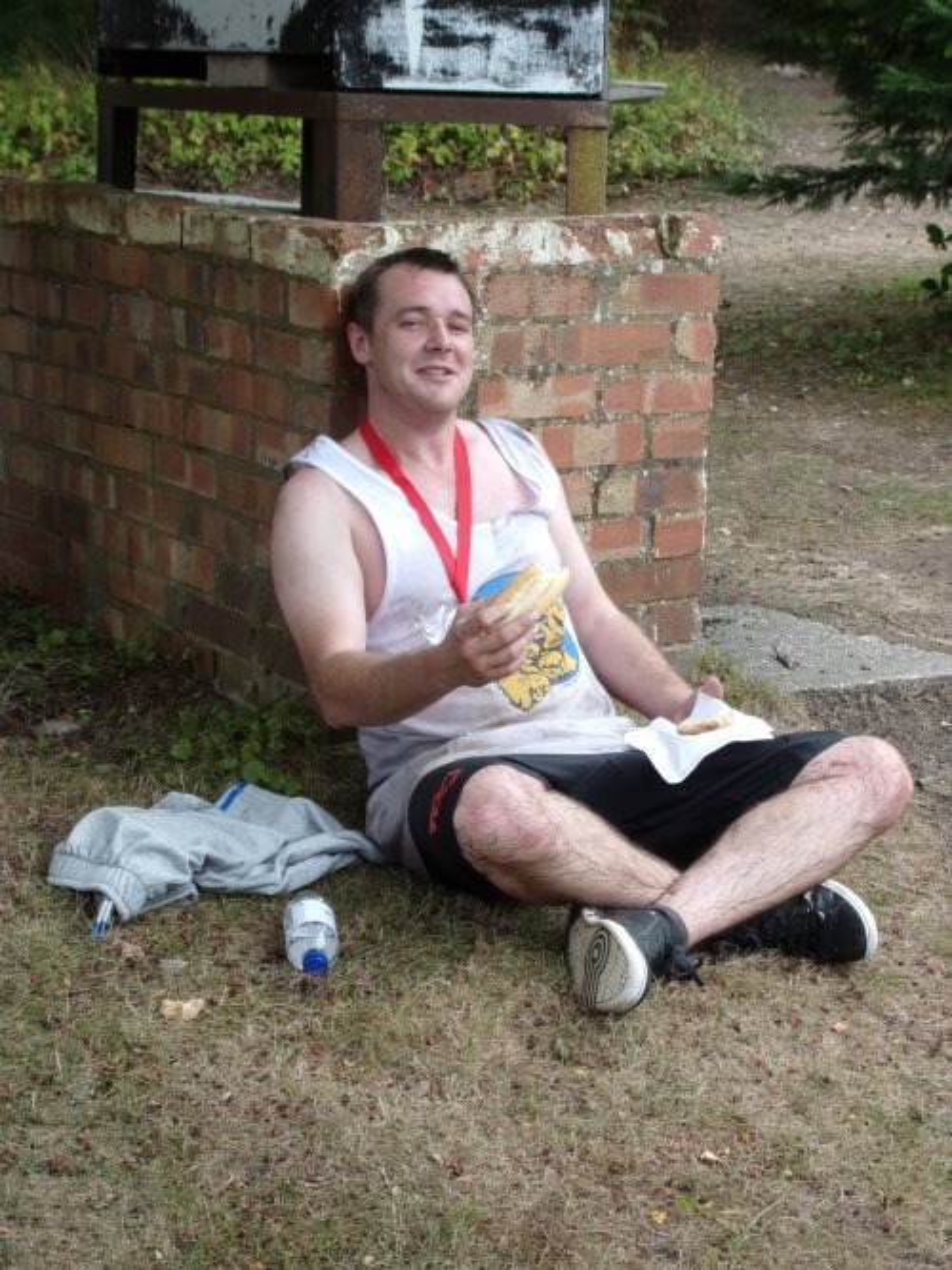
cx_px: 476
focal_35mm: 64
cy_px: 635
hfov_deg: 22.9
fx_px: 2348
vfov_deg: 30.3
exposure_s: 1/90
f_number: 4.5
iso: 80
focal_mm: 11.5
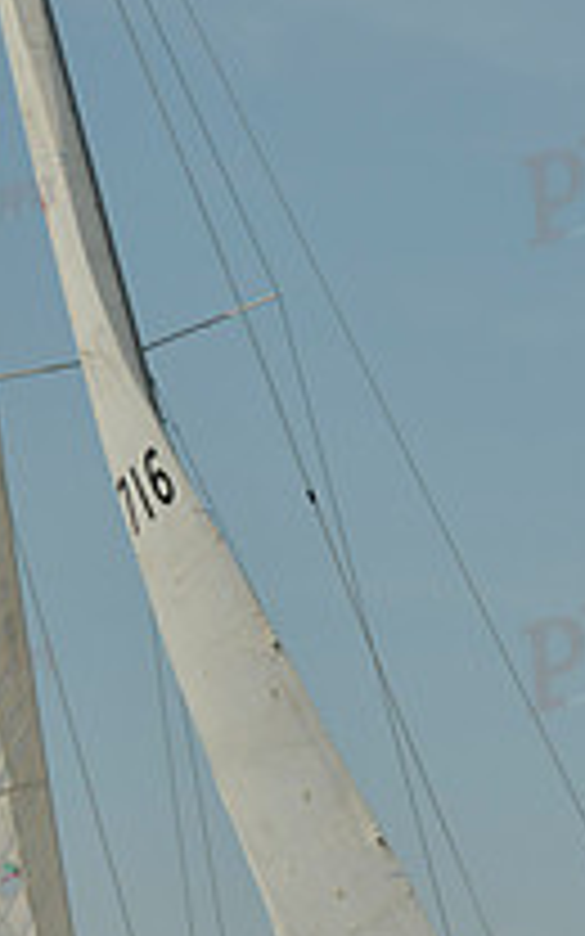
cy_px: 428
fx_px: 5076
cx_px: 290
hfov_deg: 6.6
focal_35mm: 199
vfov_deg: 10.5
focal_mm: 70
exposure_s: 1/1250
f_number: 9
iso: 200
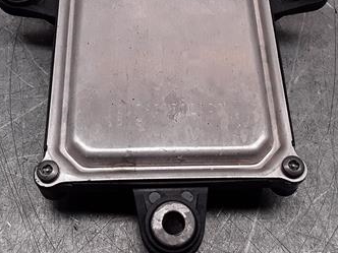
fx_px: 527
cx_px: 151
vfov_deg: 26.8
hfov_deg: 35.5
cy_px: 74
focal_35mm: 54
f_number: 1.9
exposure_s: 1/154
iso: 40
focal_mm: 2.91
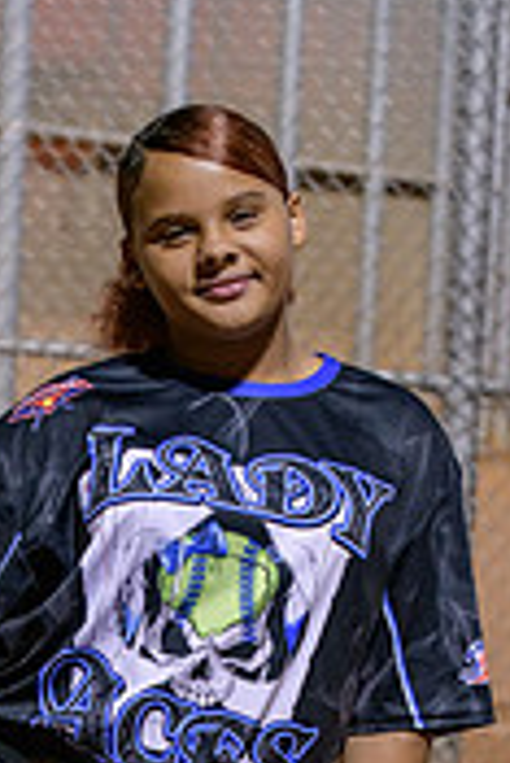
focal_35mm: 180
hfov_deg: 7.6
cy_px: 920
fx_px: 3817
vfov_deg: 11.2
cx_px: 100
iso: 4000
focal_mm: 70
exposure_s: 1/250
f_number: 5
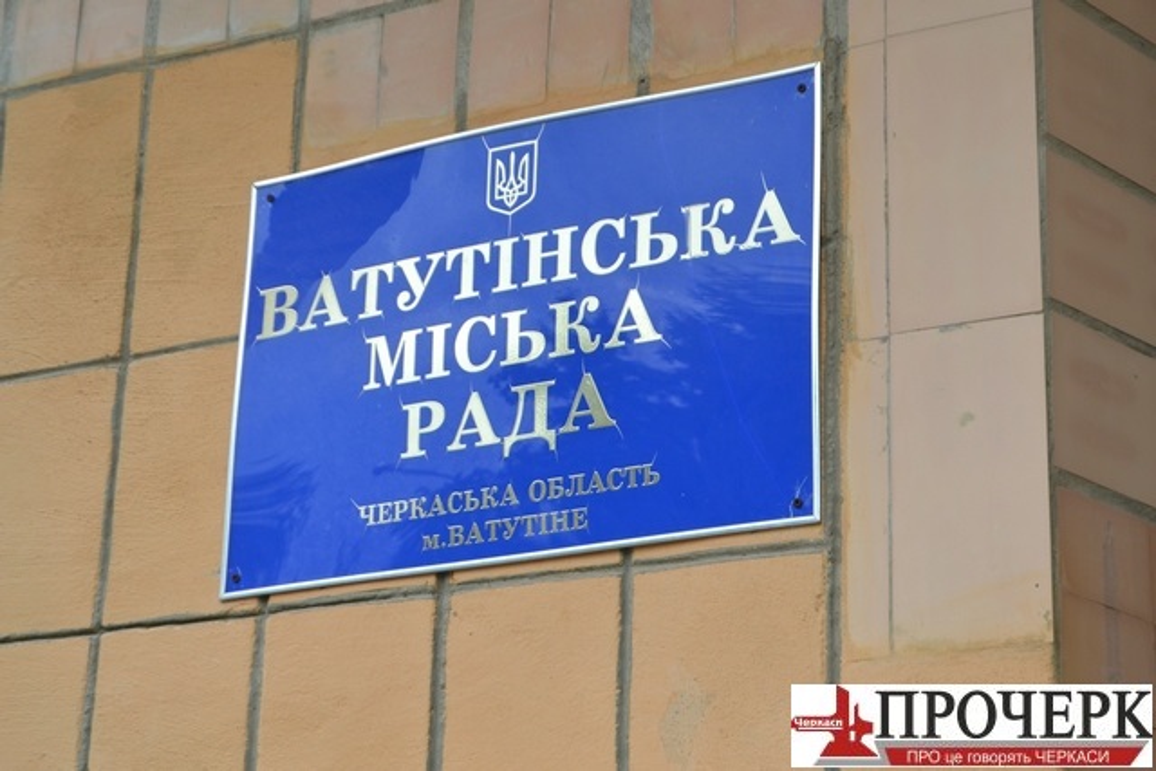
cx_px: 578
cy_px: 386
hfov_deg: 24.6
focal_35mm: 82
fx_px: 2650
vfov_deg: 16.6
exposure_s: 1/125
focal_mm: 55
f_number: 5.6
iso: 400
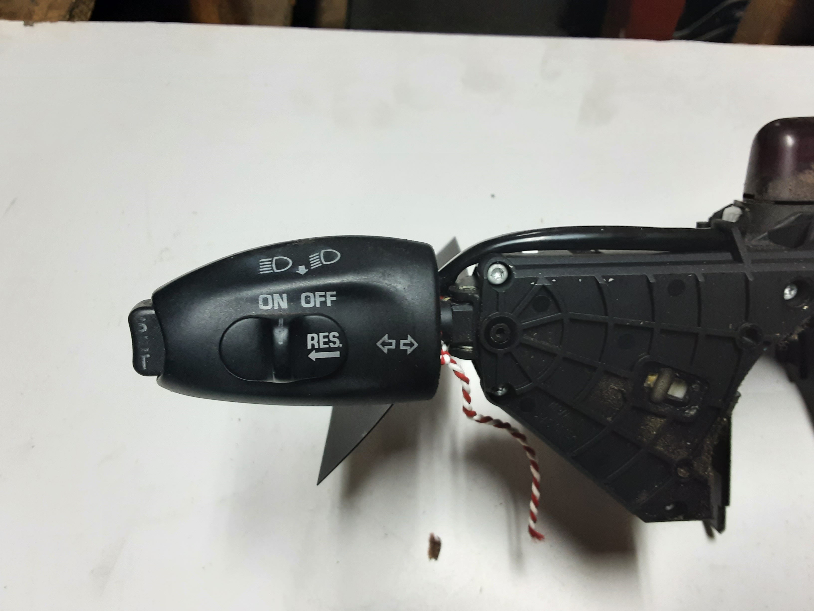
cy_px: 306
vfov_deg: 51.4
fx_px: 635
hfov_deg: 65.3
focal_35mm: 27
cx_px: 407
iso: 100
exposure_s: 1/50
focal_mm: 2.91
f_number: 1.9
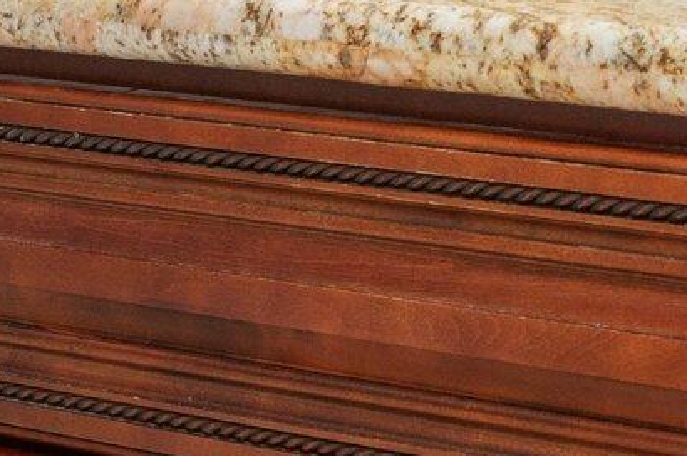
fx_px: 2858
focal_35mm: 150
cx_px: 746
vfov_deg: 8.7
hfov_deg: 13.4
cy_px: -414
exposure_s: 1/40
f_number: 9
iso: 400
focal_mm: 30
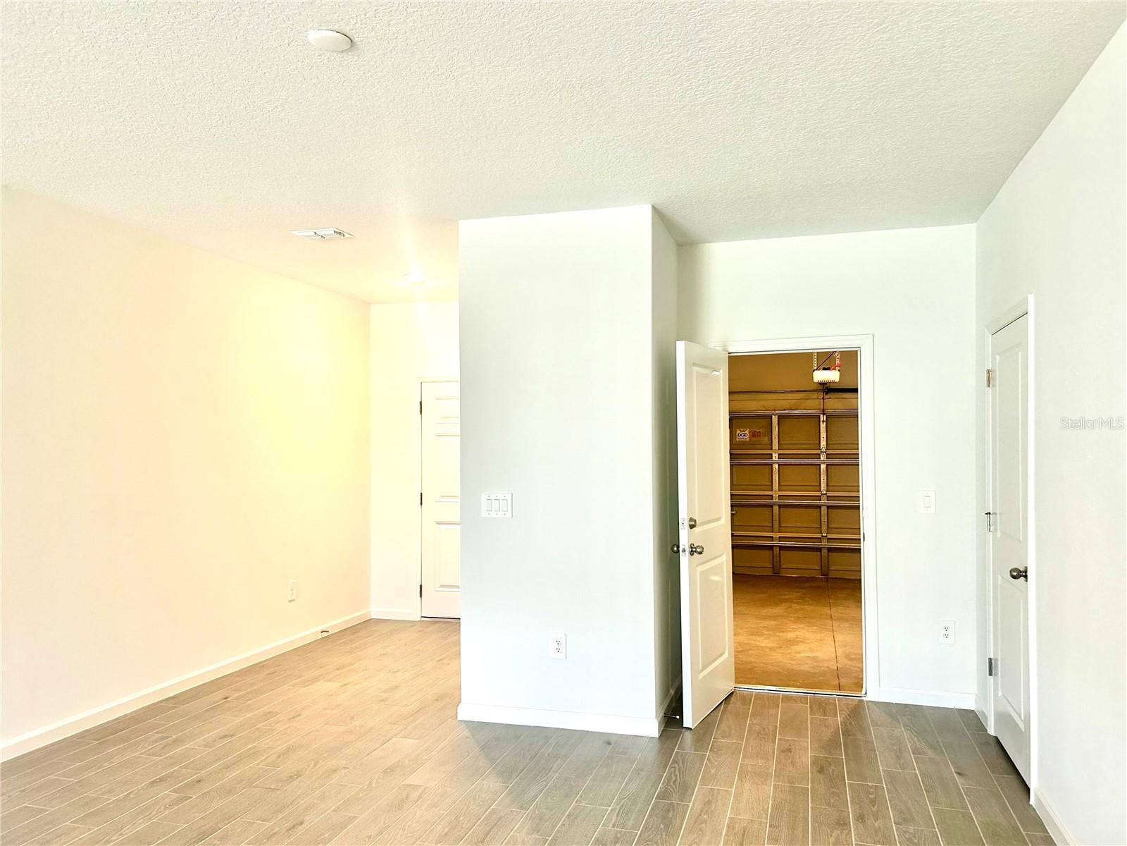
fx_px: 846
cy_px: 423
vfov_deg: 53.1
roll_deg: +1.0
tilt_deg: +1.0
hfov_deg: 67.3
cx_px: 564
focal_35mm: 26
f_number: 1.5
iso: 80
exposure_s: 1/60
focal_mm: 5.7
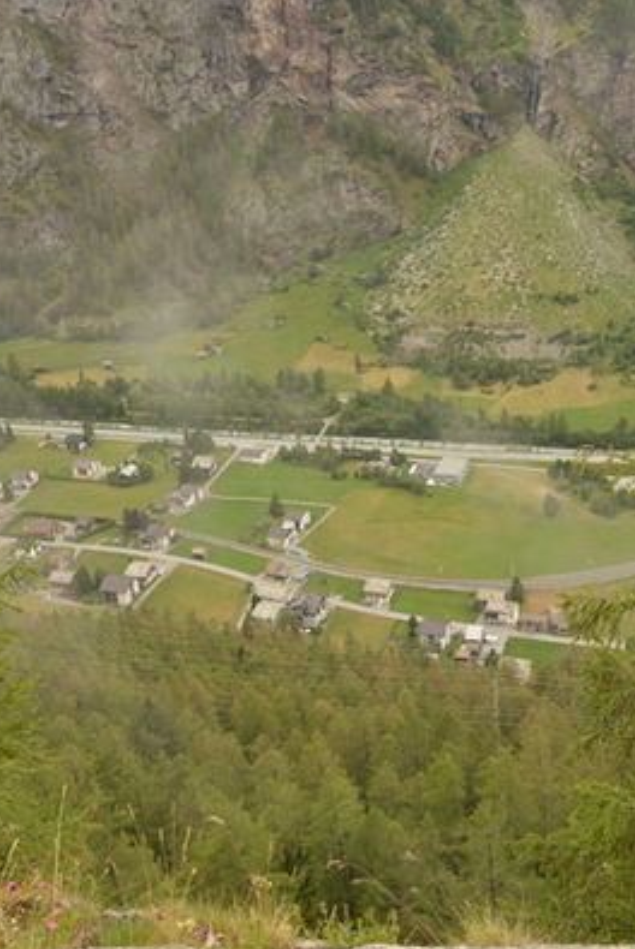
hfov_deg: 28.7
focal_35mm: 47
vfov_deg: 41.9
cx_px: 336
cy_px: 478
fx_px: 1241
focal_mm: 31
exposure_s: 1/640
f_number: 10
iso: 2000
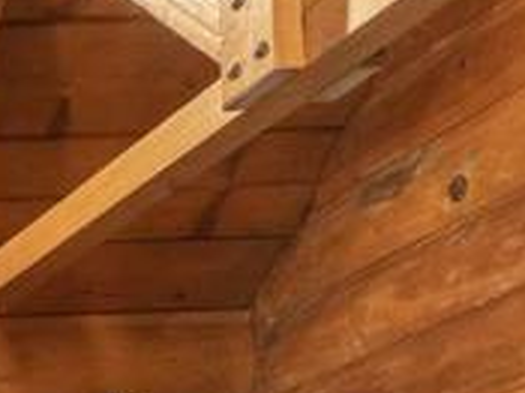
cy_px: 838
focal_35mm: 107
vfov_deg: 12.0
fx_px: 1622
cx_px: -855
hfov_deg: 12.6
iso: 800
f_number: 8
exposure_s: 1/160
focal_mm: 19
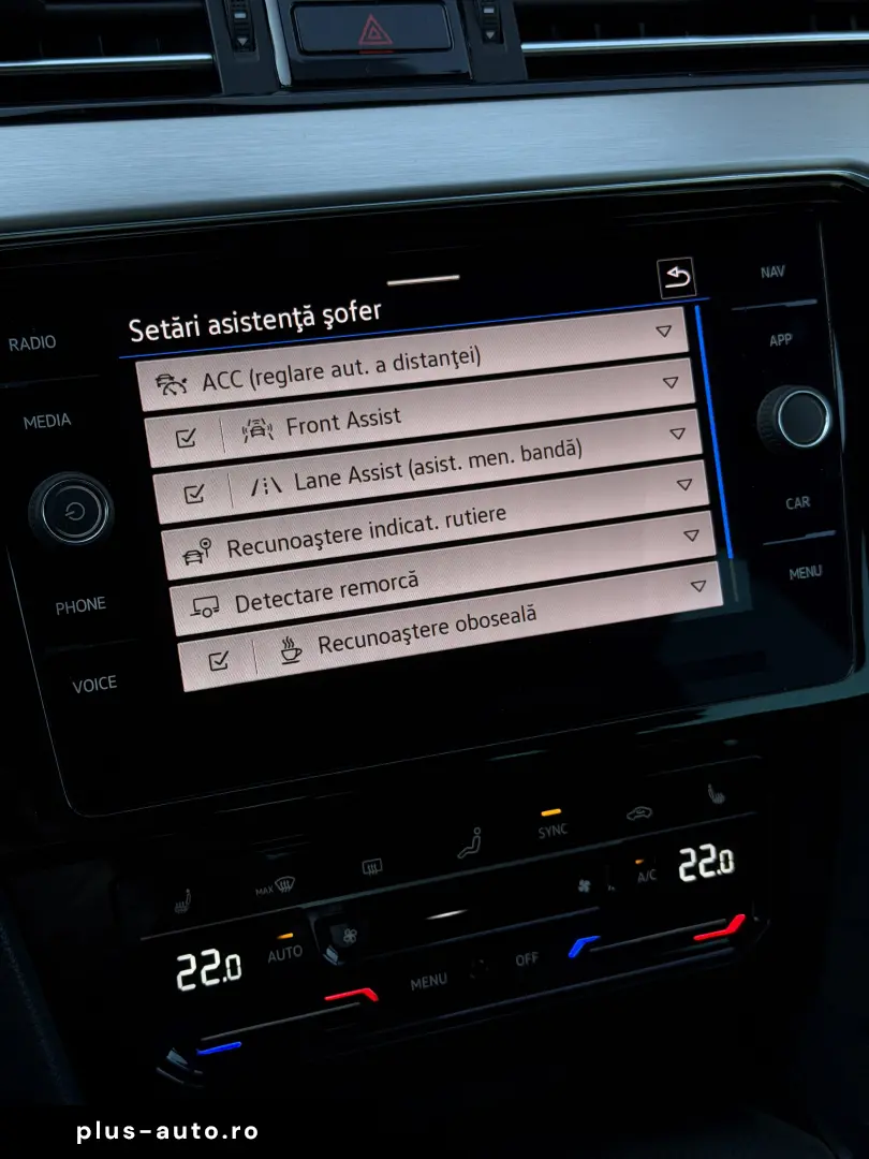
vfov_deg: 39.7
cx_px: 434
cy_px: 580
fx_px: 1607
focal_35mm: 48
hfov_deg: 30.3
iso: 64
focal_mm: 6.76
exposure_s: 1/819
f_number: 1.78
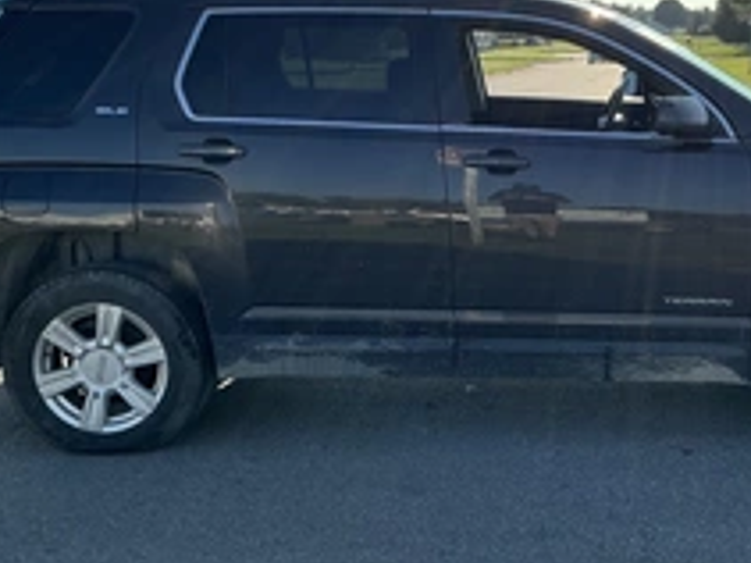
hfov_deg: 35.8
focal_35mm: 53
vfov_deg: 27.4
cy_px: 224
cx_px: 513
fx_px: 1149
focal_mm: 3
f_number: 1.8
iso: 25
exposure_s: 1/1786
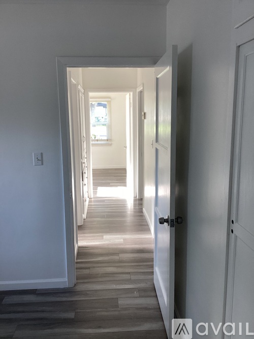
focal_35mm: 31
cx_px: 127
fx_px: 303
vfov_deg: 58.4
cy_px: 170
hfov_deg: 45.4
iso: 80
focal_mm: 3.3
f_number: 2.4
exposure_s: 1/60
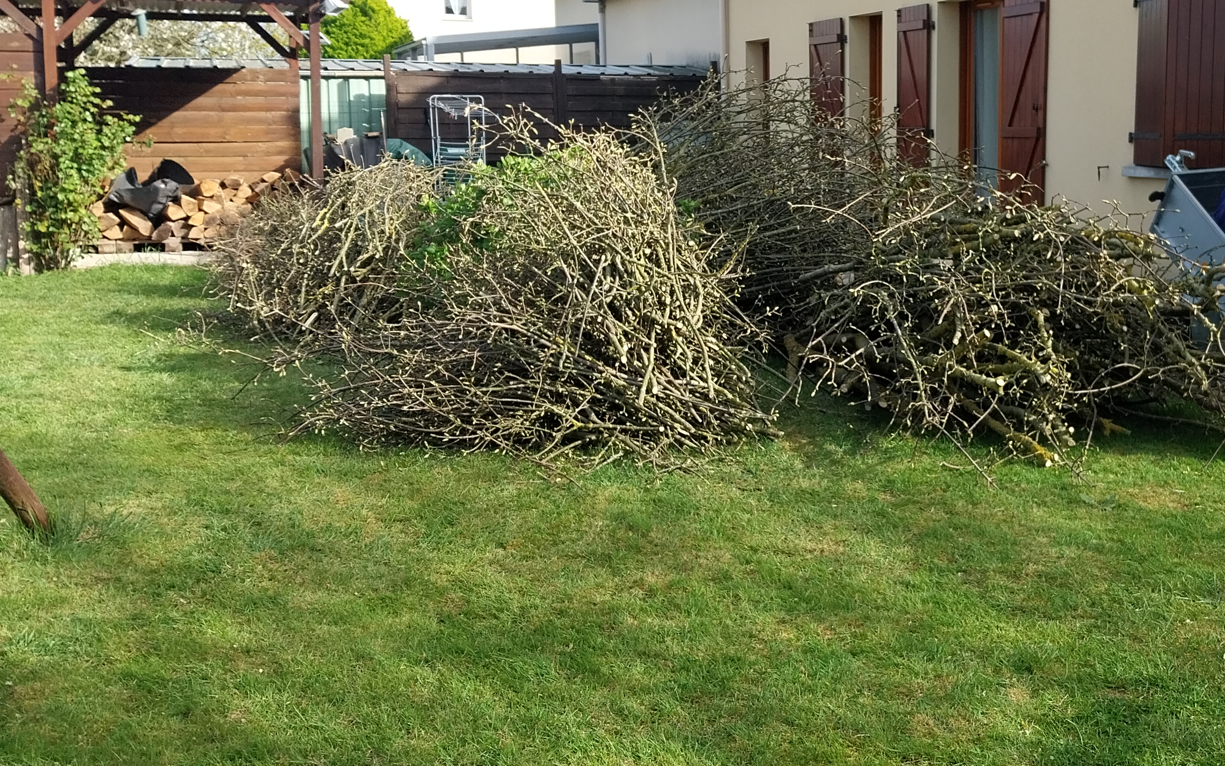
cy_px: 290
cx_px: 856
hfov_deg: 43.5
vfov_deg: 28.5
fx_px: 1502
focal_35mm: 45
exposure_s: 1/419
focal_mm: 4
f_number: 1.8
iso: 25
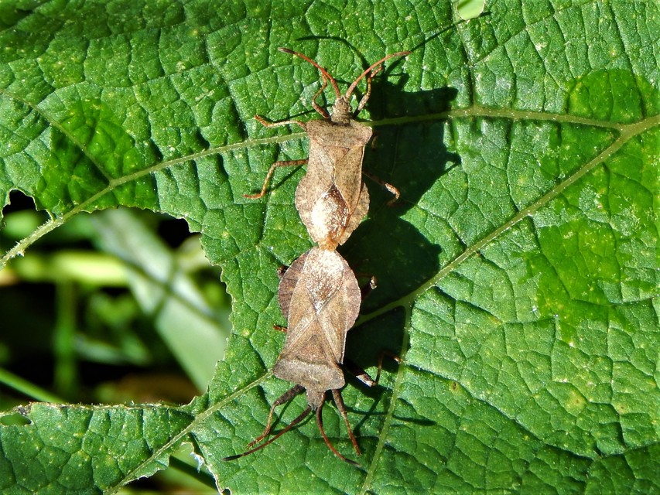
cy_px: 248
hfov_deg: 10.9
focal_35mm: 182
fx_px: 3471
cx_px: 330
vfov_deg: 8.2
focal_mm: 32.8
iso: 125
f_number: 5.3
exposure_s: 1/200
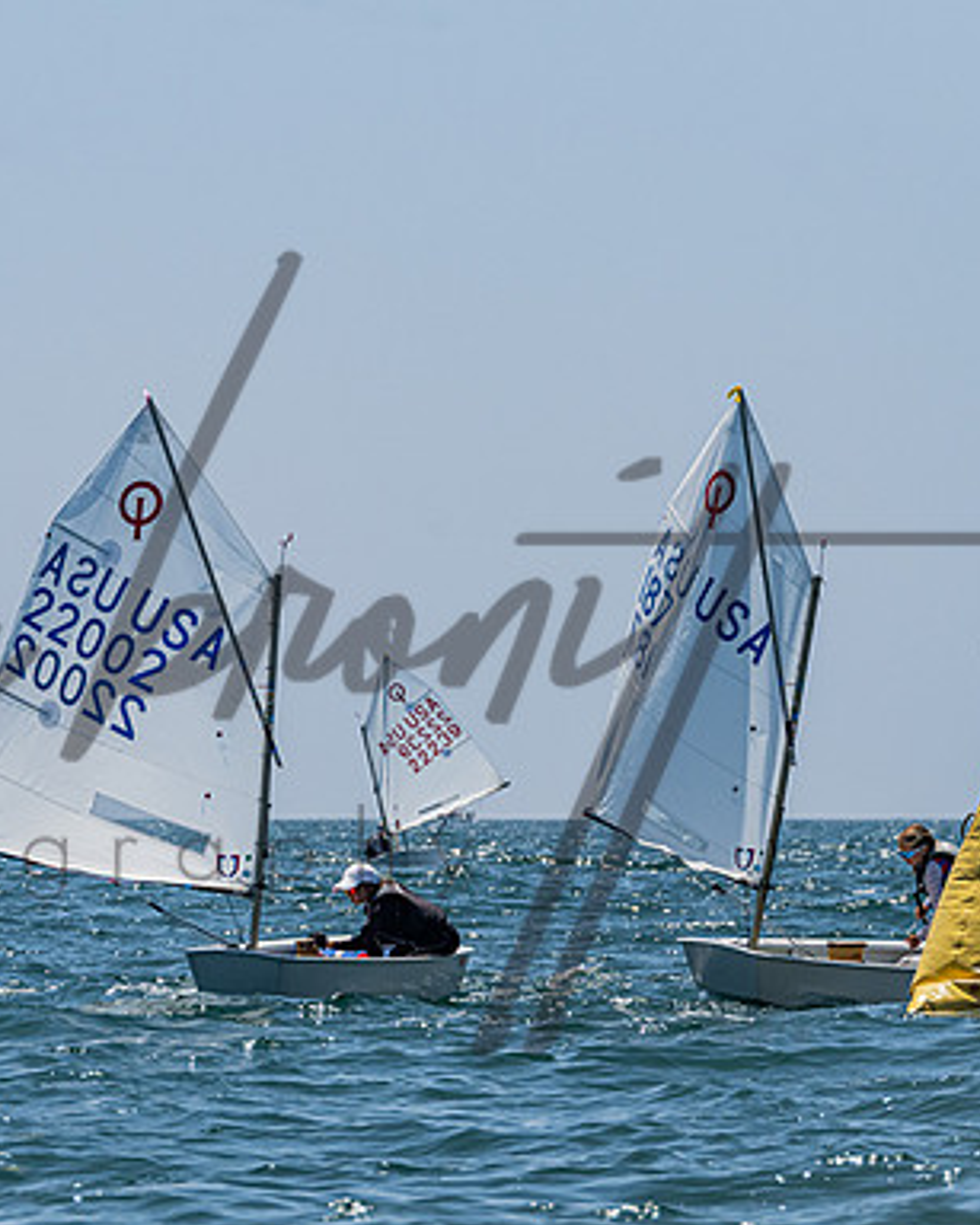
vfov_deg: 6.7
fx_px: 10409
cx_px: 335
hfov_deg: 5.4
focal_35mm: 287
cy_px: 568
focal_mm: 165
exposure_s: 1/4000
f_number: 7.6
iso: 500
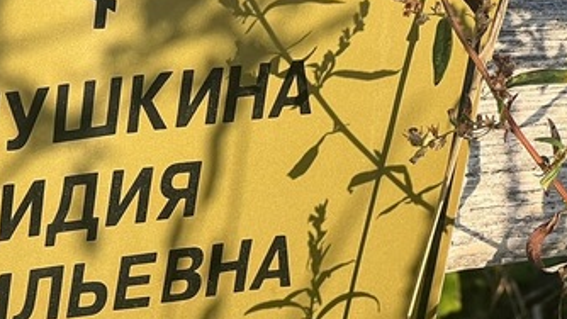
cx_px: 10
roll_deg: -3.6
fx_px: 3022
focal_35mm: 201
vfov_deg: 6.0
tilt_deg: -28.8
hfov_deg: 10.6
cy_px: 243
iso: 32
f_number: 2.8
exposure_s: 1/203
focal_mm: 9
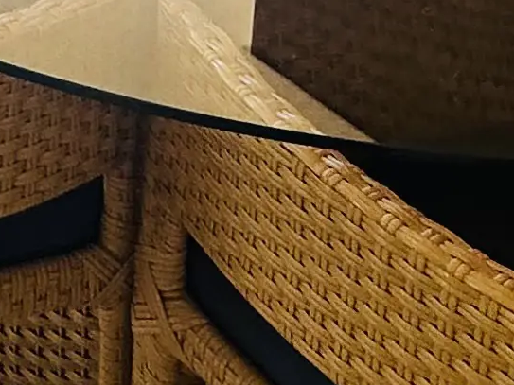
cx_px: -283
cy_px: -585
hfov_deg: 16.9
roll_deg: -1.3
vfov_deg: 11.4
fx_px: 1544
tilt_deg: -8.3
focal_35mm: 104
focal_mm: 2.22
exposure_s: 1/112
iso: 40
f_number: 2.2
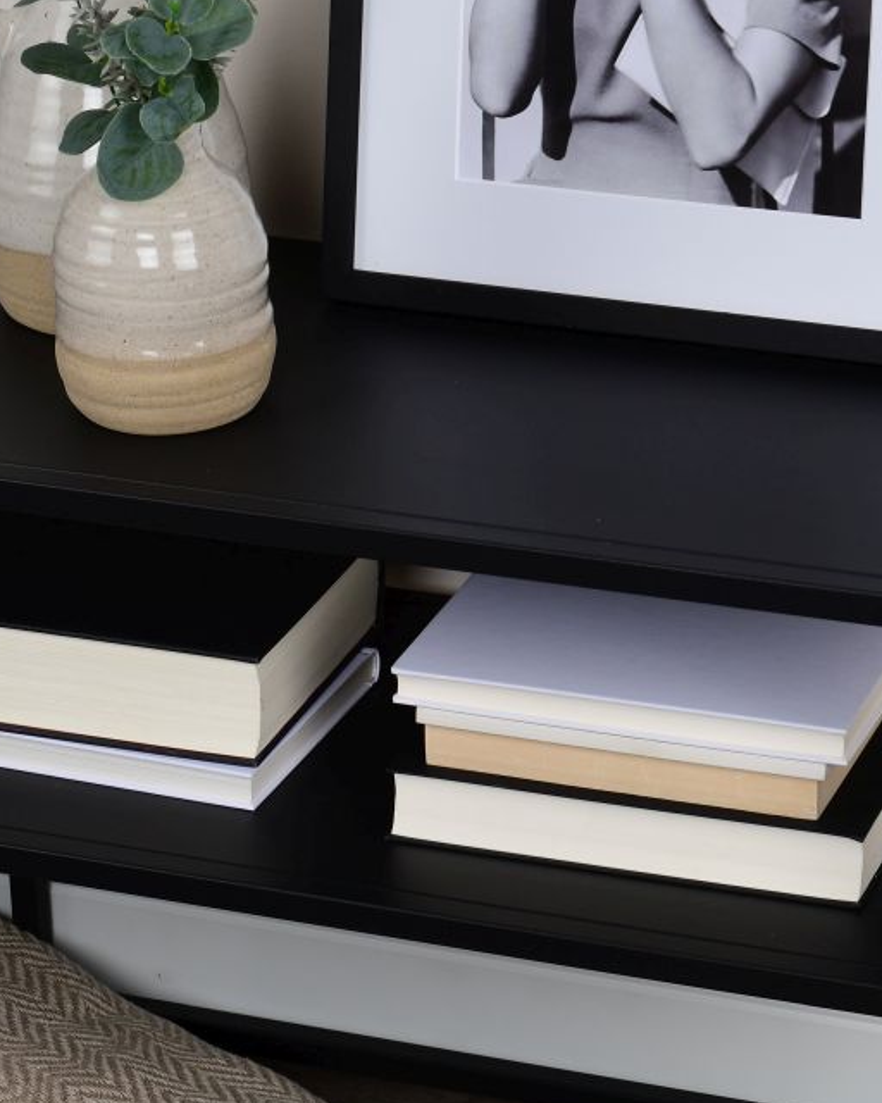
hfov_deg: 11.7
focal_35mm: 132
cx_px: 606
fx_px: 4307
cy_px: 229
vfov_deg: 14.5
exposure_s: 1/80
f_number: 10
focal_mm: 50
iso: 400
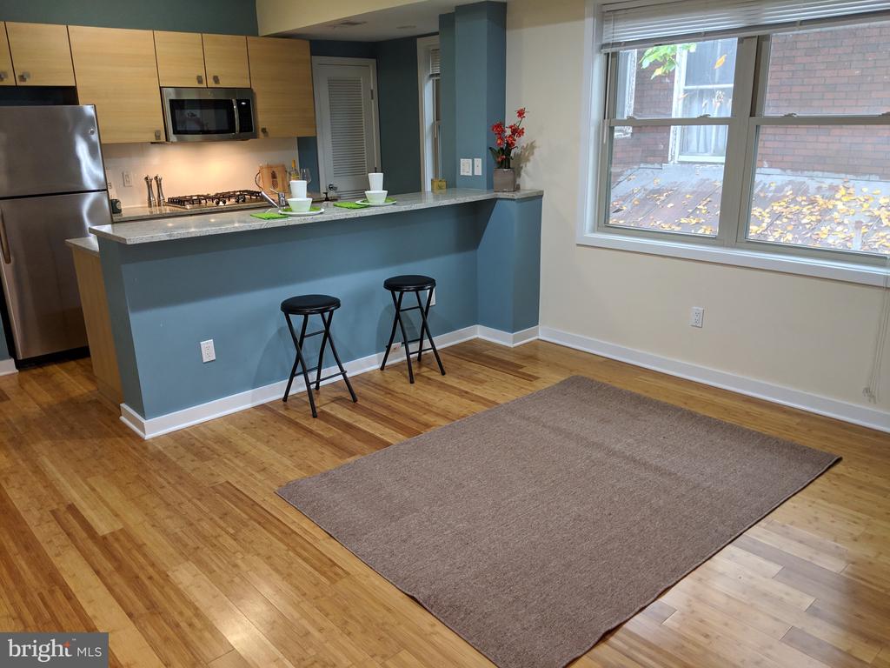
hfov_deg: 65.3
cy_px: 334
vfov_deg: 51.4
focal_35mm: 27
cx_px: 445
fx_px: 694
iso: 444
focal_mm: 4.44
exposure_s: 1/60
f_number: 1.8
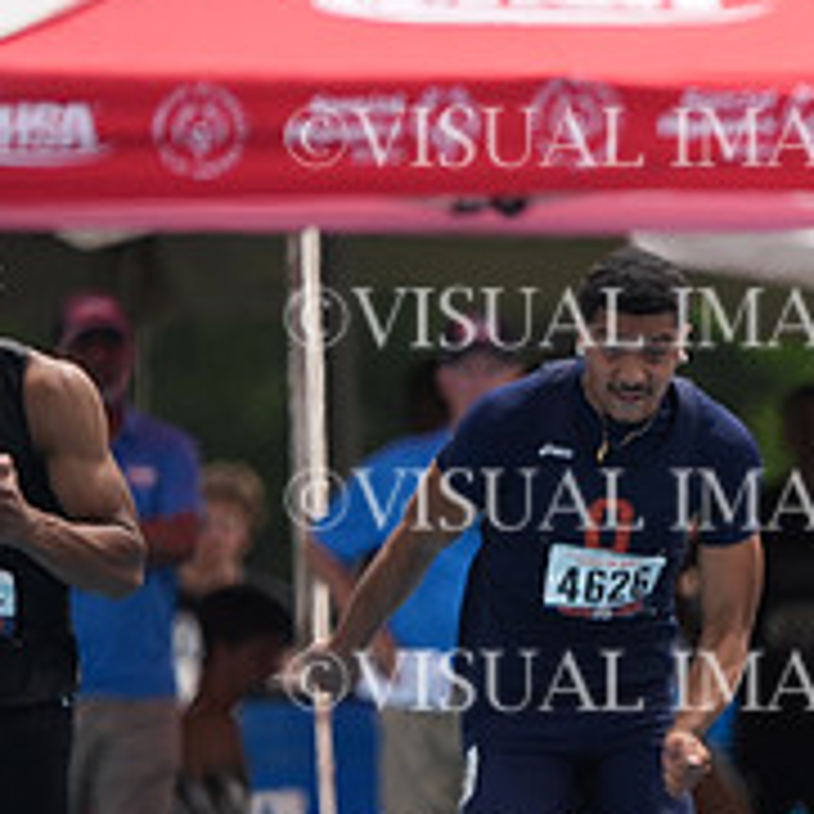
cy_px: 771
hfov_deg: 1.1
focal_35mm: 1637
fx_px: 43551
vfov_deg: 1.1
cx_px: 935
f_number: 6.3
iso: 500
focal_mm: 600
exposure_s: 1/1600
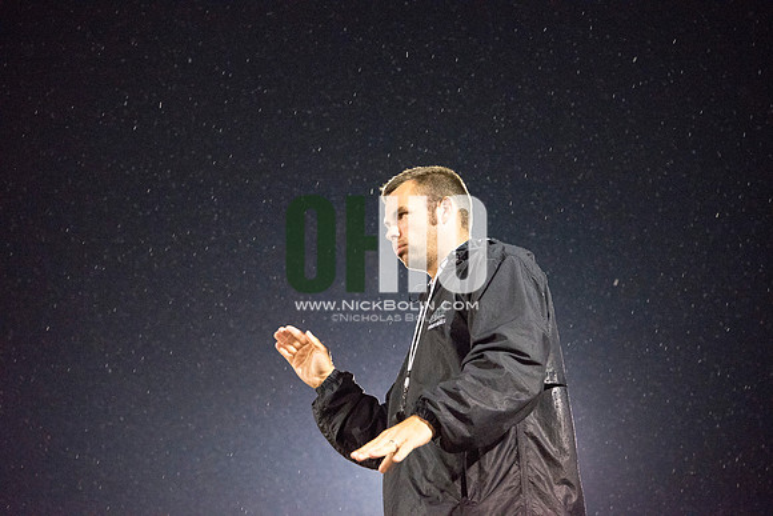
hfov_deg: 28.8
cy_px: 258
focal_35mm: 70
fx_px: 1503
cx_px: 386
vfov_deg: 19.5
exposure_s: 1/320
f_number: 5.6
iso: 5000
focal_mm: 70
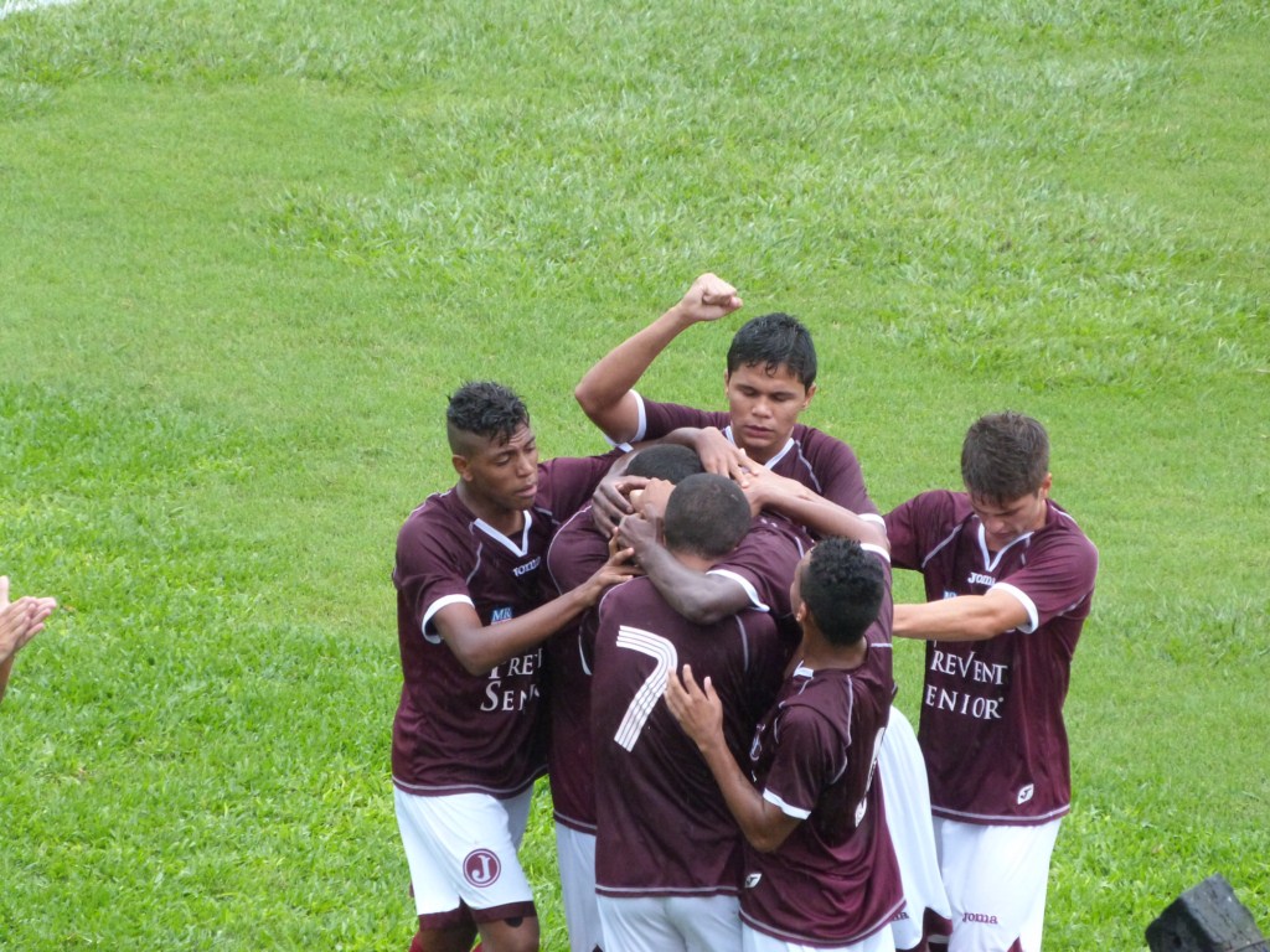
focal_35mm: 332
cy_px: 476
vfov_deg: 4.5
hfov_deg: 6.0
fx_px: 12180
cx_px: 635
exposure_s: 1/400
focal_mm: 59.7
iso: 500
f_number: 4.1
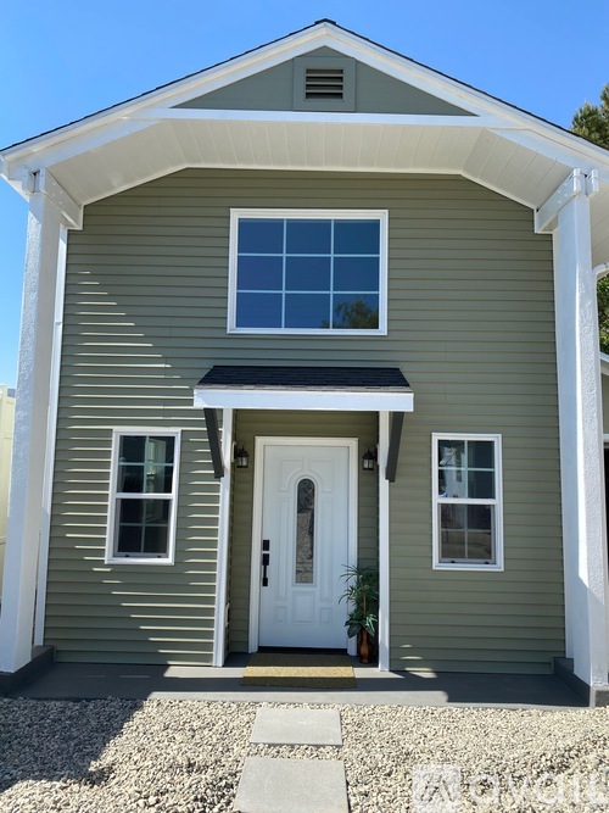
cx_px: 304
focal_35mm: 26
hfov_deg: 53.0
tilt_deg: +6.9
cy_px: 406
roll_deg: -1.0
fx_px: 610
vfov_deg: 67.3
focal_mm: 4.25
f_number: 1.8
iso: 32
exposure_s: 1/1838
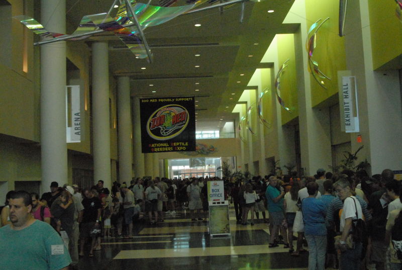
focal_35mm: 42
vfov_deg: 32.0
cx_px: 201
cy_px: 135
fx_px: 470
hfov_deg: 46.3
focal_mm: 28
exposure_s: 1/1000
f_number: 6.3
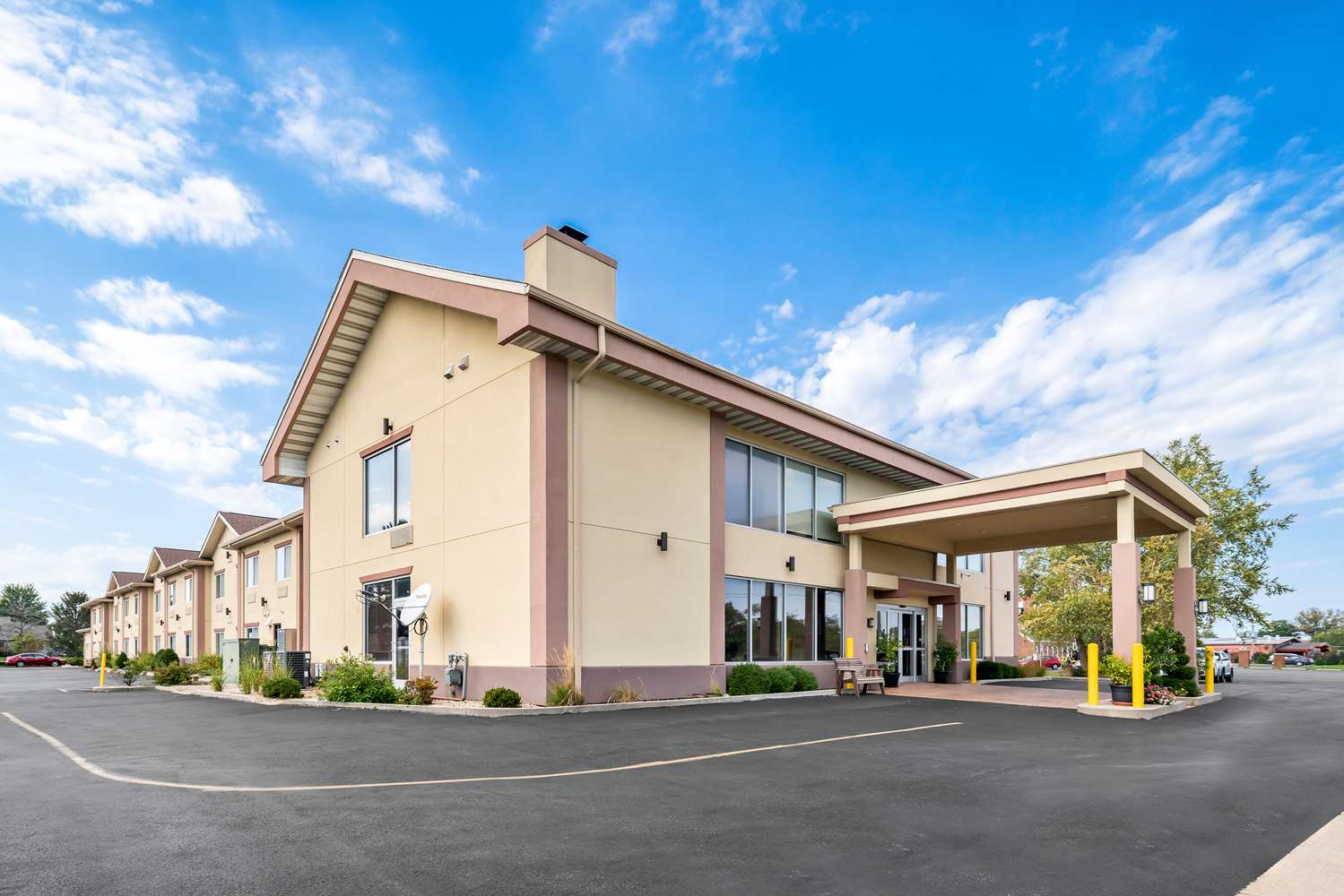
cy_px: 448
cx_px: 672
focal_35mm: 18
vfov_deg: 67.4
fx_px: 672
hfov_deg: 90.0
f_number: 8
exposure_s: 1/80
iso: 400
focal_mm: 18
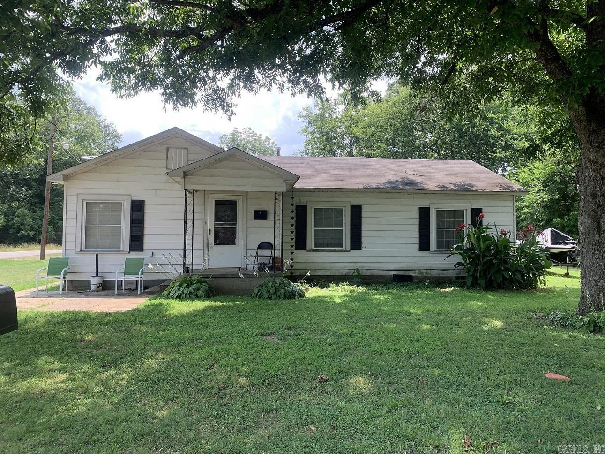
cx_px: 302
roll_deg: +0.3
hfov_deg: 67.3
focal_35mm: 26
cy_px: 227
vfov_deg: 53.1
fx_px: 454
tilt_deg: +1.9
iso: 25
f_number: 1.8
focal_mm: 4.25
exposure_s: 1/422
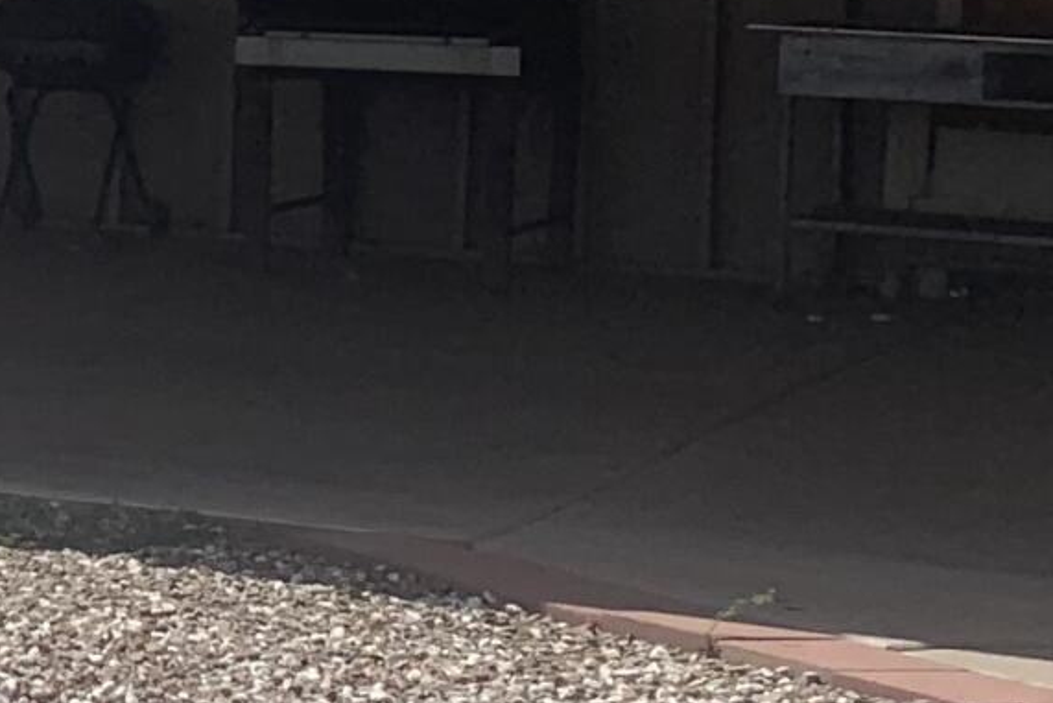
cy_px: 11
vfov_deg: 9.6
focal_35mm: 142
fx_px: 4154
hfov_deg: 12.7
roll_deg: -1.8
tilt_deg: -0.3
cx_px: -1049
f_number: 1.8
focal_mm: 4.25
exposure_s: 1/4464
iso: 25
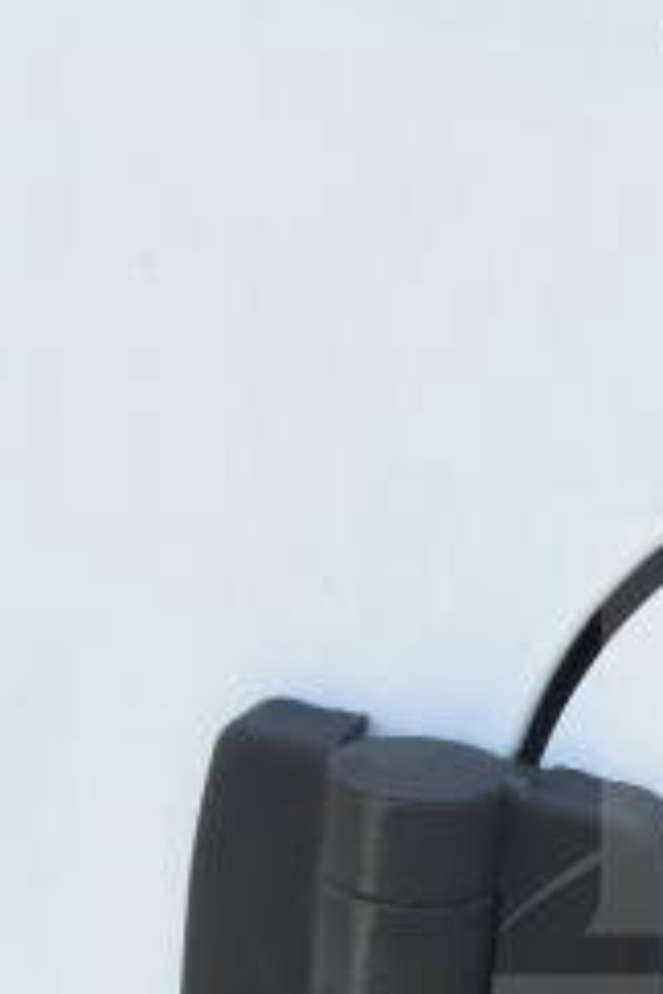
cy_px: 843
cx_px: 949
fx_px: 4668
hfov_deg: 8.0
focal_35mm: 169
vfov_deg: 12.1
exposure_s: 1/500
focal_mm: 30
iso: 1600
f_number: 11
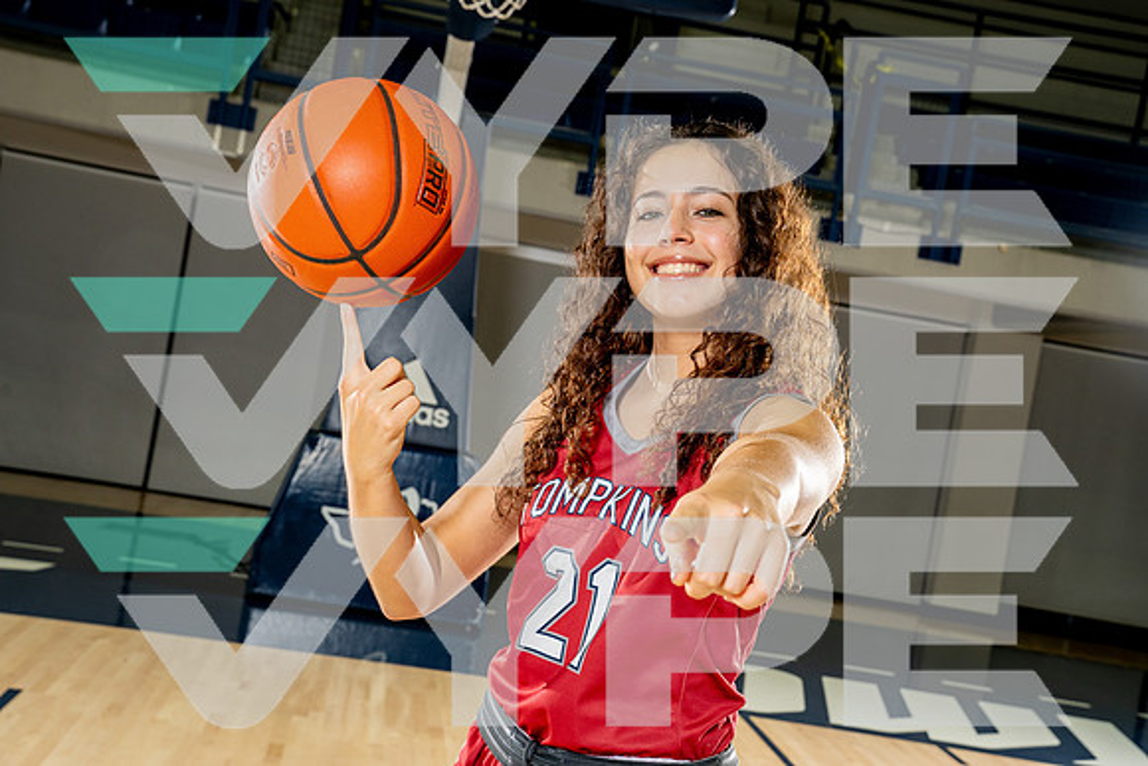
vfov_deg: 28.7
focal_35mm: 47
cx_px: 574
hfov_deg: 41.9
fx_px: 1499
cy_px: 383
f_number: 8
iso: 640
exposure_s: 1/250
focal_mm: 47
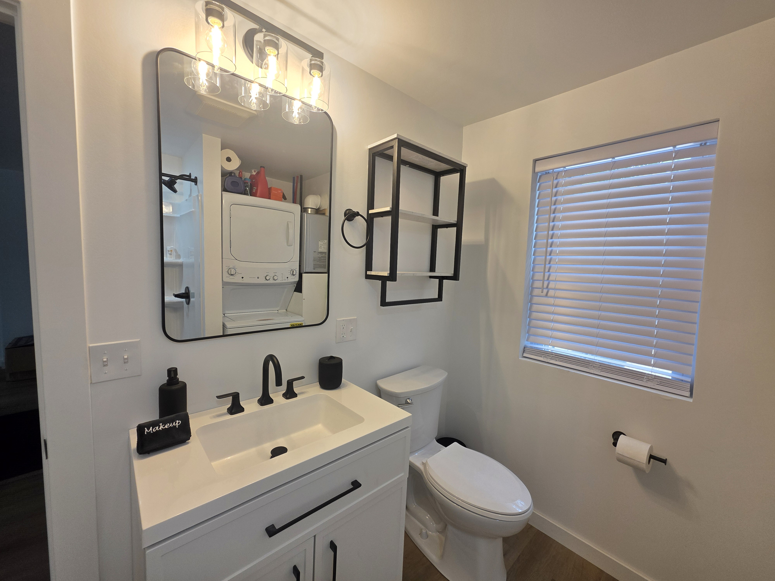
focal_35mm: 13
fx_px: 291
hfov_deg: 106.2
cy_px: 290
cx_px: 388
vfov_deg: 89.9
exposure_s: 1/120
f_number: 1.9
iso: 80
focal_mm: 2.2
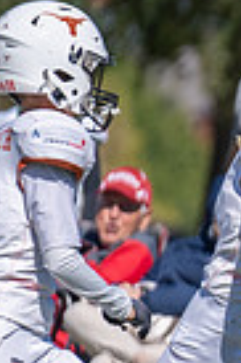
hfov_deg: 1.2
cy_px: 429
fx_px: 11798
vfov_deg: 1.8
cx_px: 726
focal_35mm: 1172
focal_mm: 200
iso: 100
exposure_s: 1/3200
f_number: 2.8
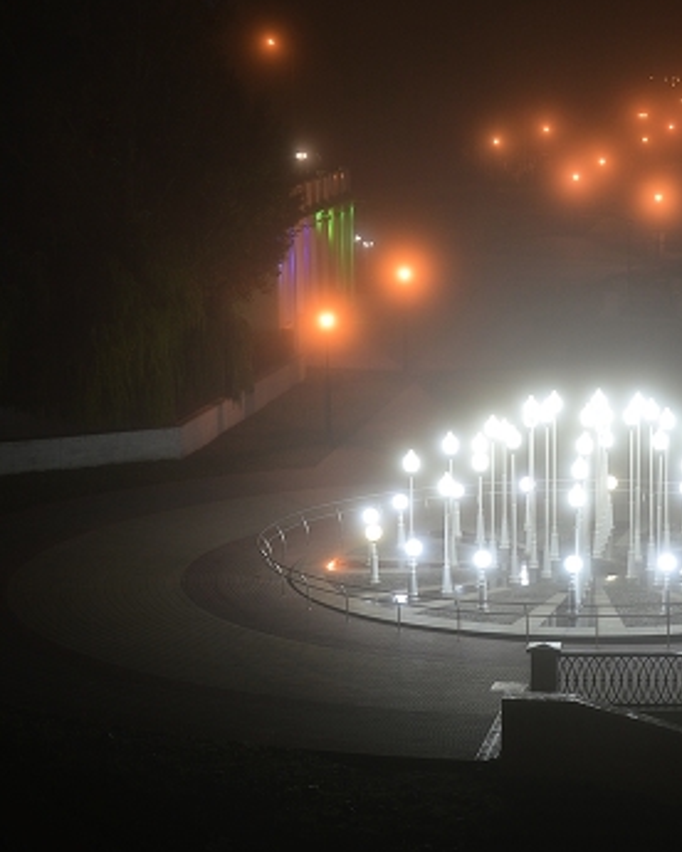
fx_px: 2440
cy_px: 427
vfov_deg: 19.8
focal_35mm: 97
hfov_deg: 15.7
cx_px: 619
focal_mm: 45
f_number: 5.6
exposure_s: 1/2
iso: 100
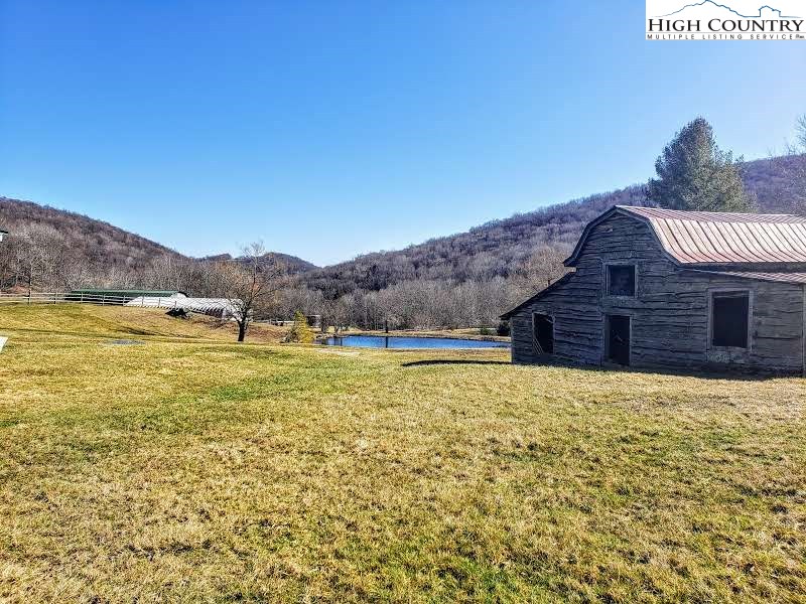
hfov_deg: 67.3
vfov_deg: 53.1
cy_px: 302
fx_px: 605
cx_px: 403
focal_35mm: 26
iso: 50
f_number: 2.4
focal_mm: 4.3
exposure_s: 1/1154
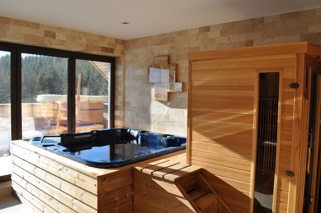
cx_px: 160
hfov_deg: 67.4
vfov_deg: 47.8
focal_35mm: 27
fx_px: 240
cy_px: 106
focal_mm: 18
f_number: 9
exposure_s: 1/100
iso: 200
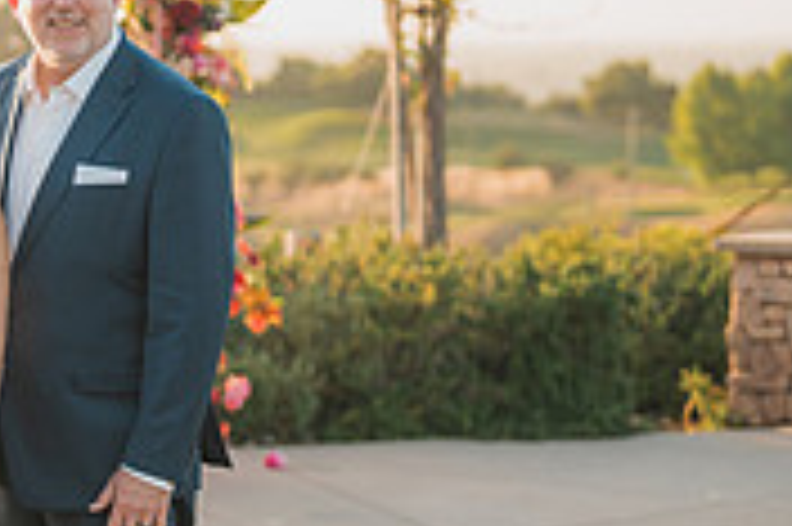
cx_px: -315
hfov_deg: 12.0
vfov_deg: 8.3
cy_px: 375
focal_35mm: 165
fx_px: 3627
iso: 200
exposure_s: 1/2000
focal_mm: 50
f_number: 1.6
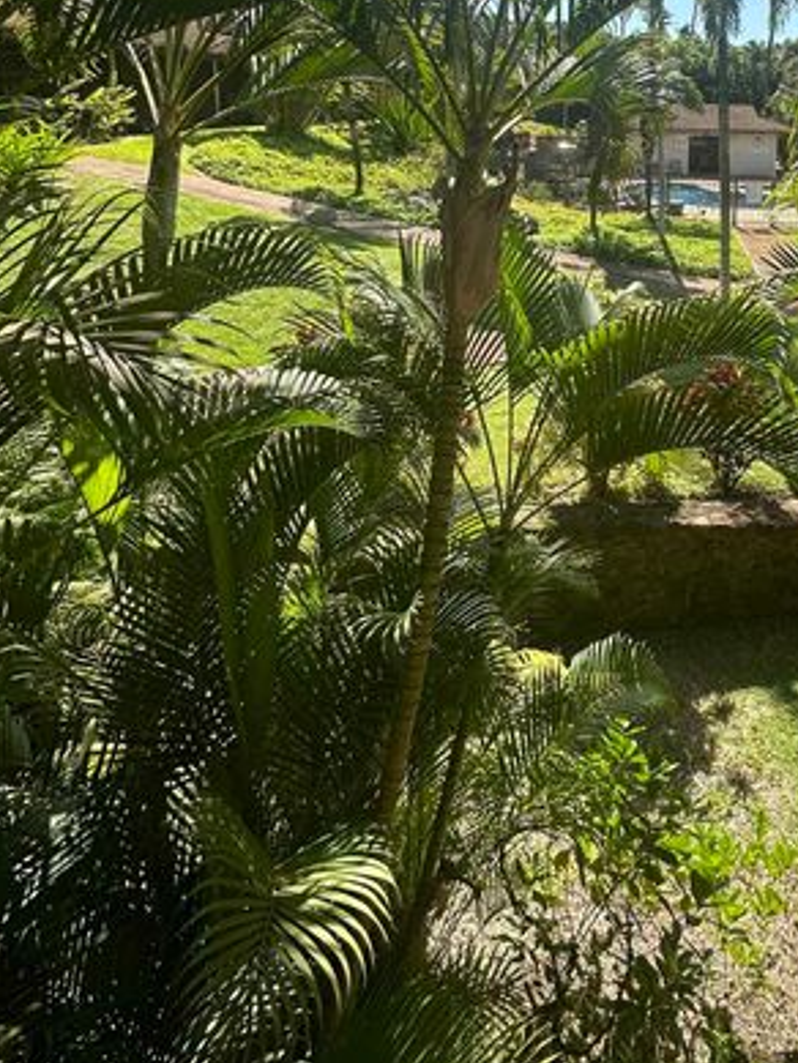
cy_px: 215
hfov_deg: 52.8
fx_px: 737
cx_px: 648
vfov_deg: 65.2
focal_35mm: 24
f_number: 2.2
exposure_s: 1/633
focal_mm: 2.22
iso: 40
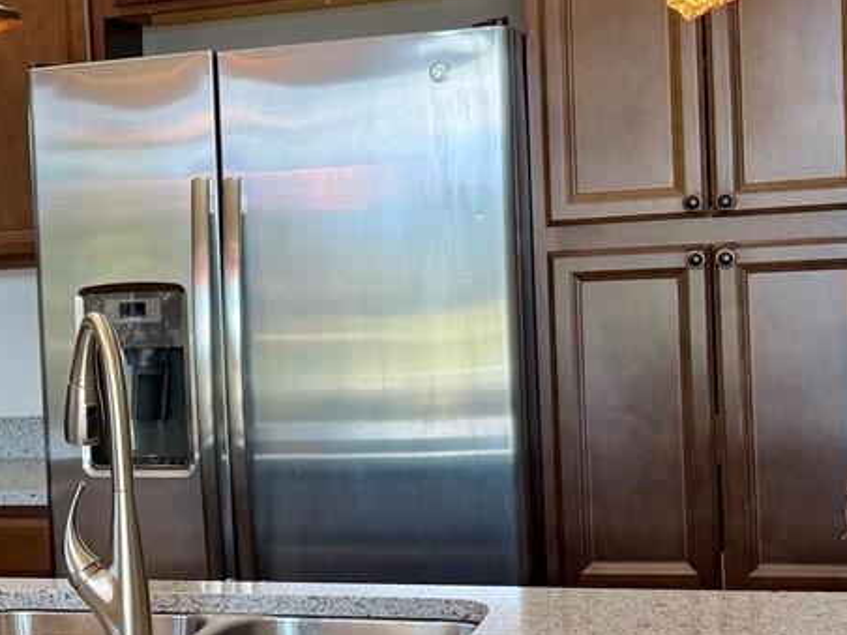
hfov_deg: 21.7
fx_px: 2080
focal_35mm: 85
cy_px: 360
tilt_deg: -2.6
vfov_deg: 17.4
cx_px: -97
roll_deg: +3.4
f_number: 1.78
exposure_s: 1/120
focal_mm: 6.76
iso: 80
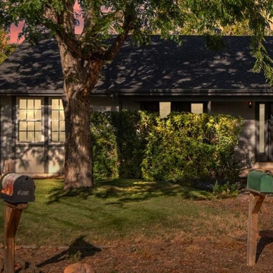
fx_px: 687
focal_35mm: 77
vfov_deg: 22.4
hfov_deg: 21.3
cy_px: 84
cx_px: 305
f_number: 9
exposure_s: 1/800
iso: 640
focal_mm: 30
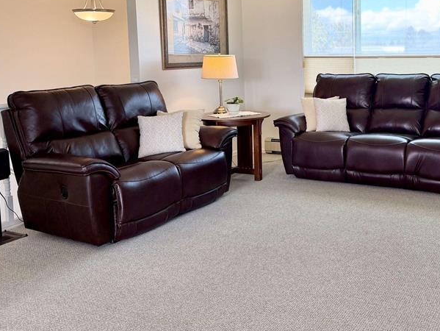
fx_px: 521
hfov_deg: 44.2
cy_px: 95
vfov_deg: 34.6
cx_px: 333
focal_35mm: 41
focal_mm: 6.76
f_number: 1.78
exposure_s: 1/120
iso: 125
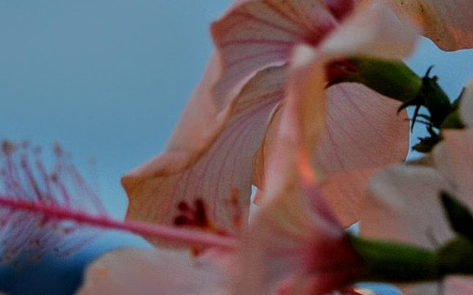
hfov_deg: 7.0
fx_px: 3892
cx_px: 281
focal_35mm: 302
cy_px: 113
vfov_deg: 4.3
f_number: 4.5
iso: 100
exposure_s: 1/6
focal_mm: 62
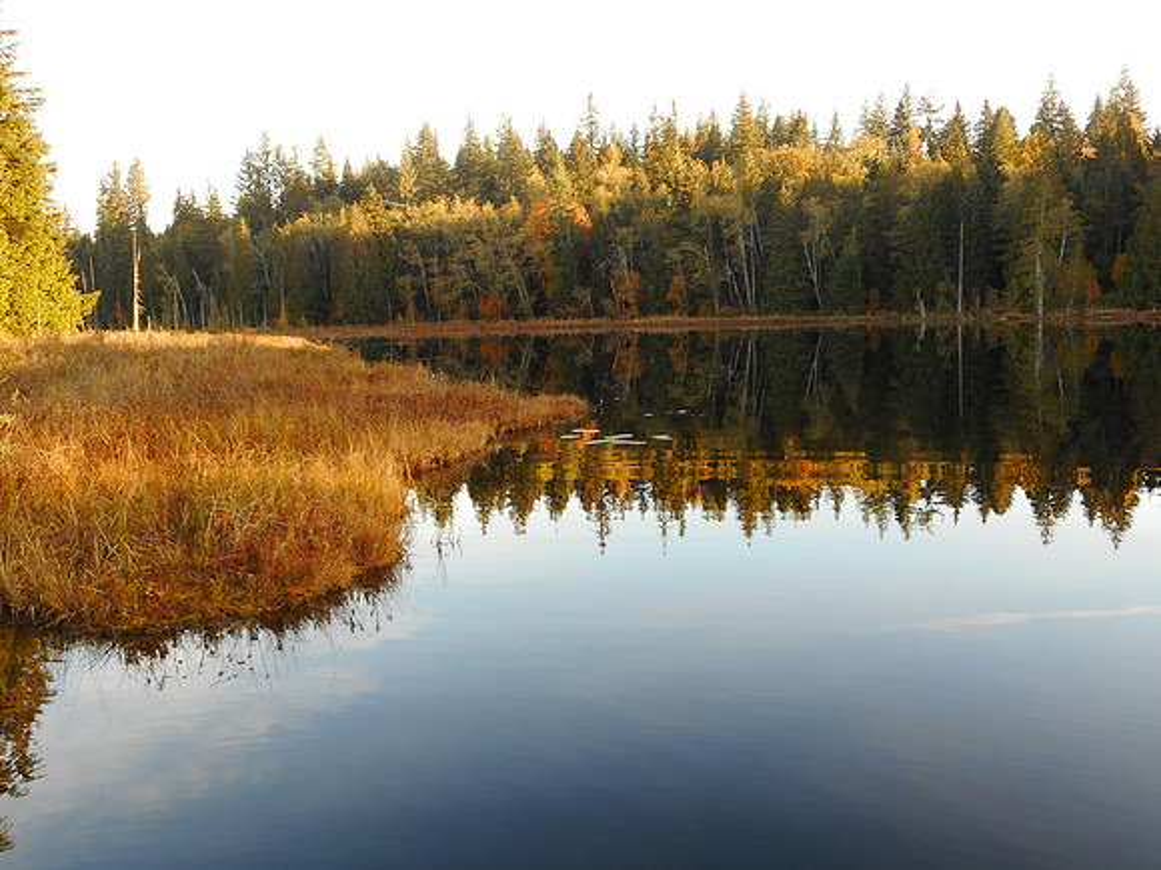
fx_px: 1140
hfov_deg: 54.0
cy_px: 435
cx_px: 580
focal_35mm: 34
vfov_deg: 41.8
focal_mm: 6
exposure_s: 1/40
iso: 80
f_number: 4.2
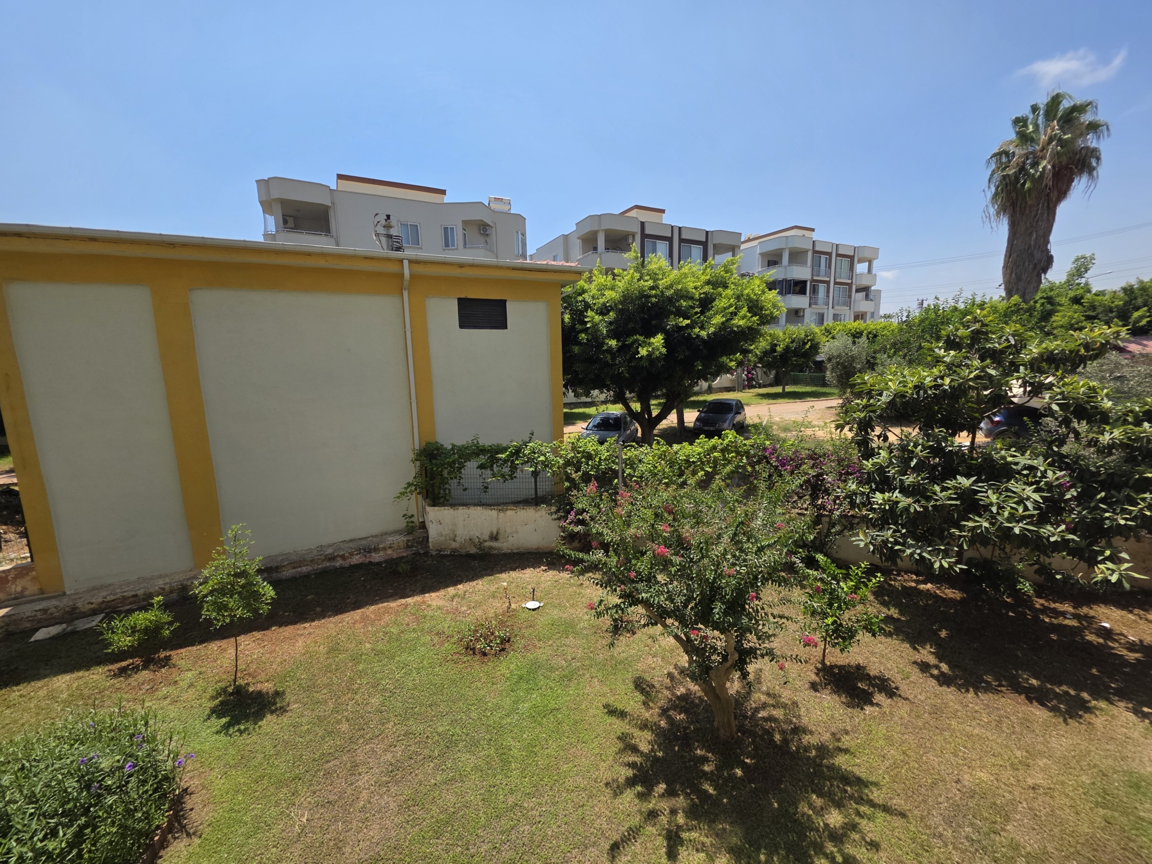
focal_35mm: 13
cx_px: 576
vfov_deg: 89.9
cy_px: 432
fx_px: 433
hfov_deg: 106.2
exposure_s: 1/2410
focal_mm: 2.2
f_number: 1.9
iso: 40
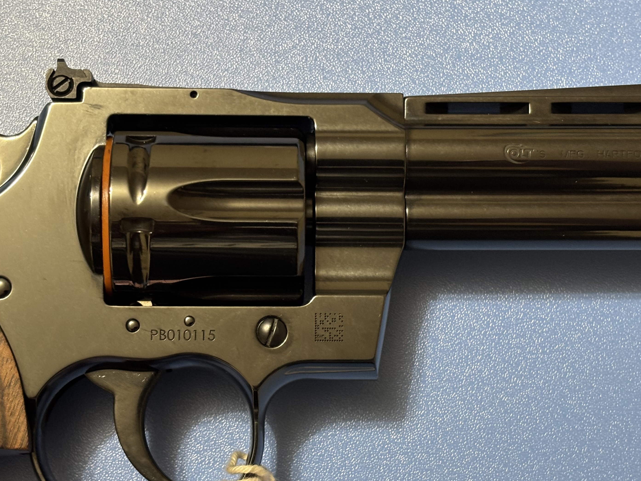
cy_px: 276
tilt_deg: -78.9
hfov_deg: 26.0
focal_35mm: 75
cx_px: 331
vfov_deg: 19.6
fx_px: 1389
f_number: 1.6
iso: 160
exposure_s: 1/40
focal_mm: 5.96
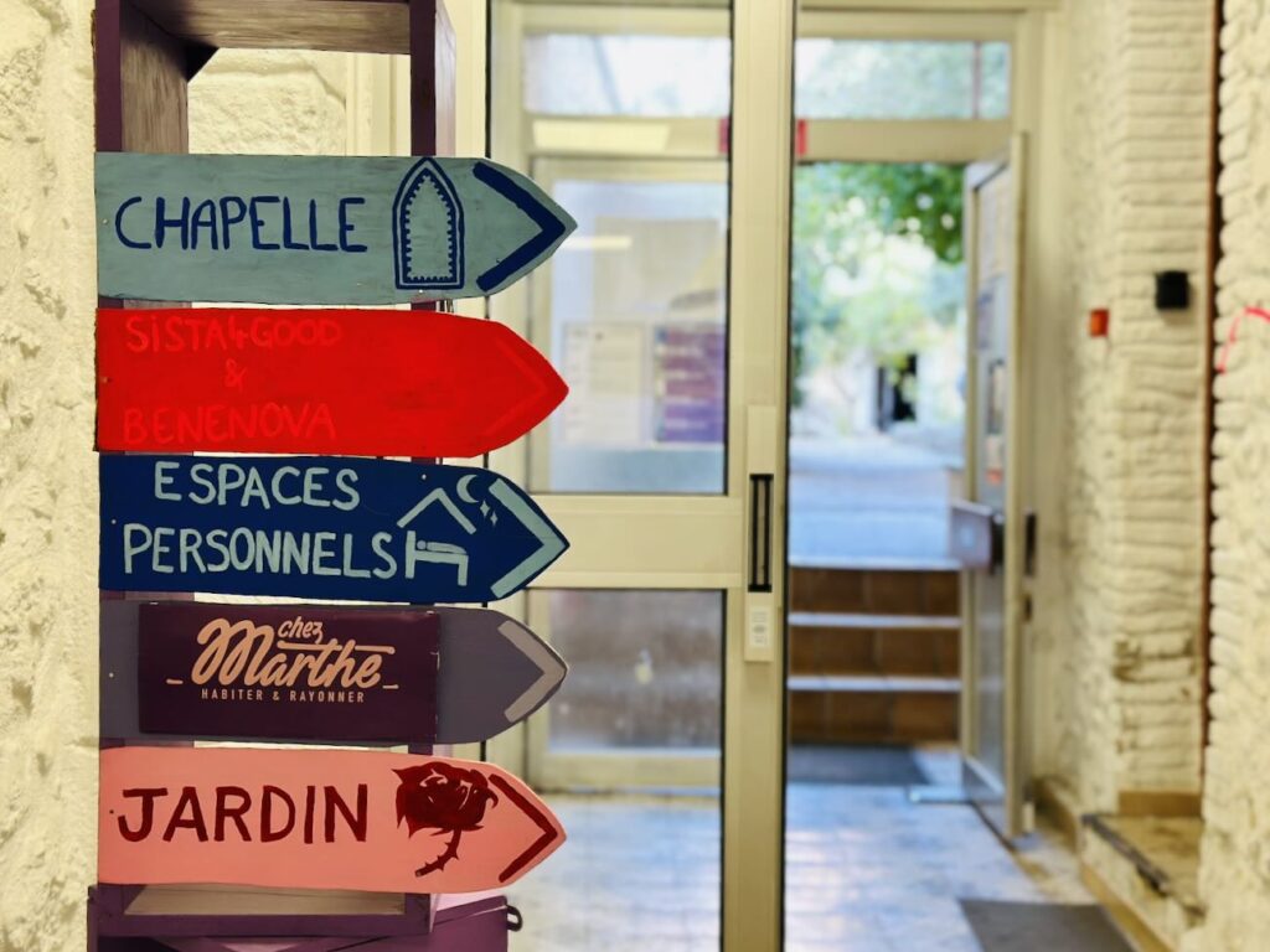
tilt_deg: -0.7
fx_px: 1761
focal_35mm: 48
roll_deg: -2.1
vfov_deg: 30.3
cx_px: 635
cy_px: 476
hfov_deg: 39.7
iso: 200
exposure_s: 1/50
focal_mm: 6.86
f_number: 1.78
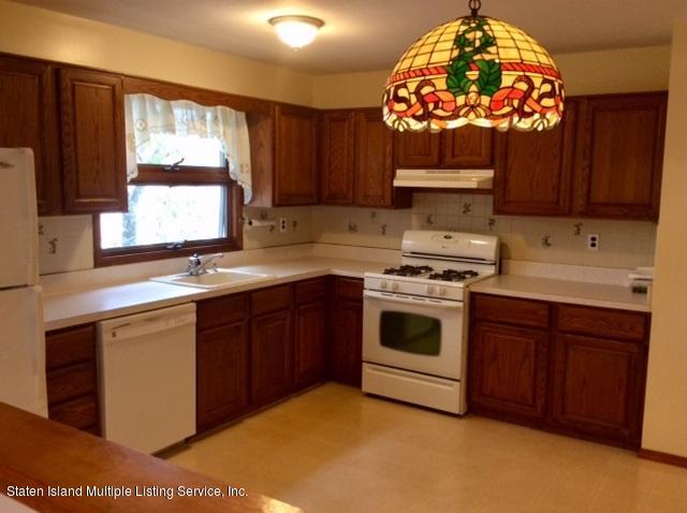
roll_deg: -2.0
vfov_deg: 44.1
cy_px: 256
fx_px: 634
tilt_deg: -9.1
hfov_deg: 56.9
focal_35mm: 32
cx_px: 344
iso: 64
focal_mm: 3.3
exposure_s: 1/24
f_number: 2.4
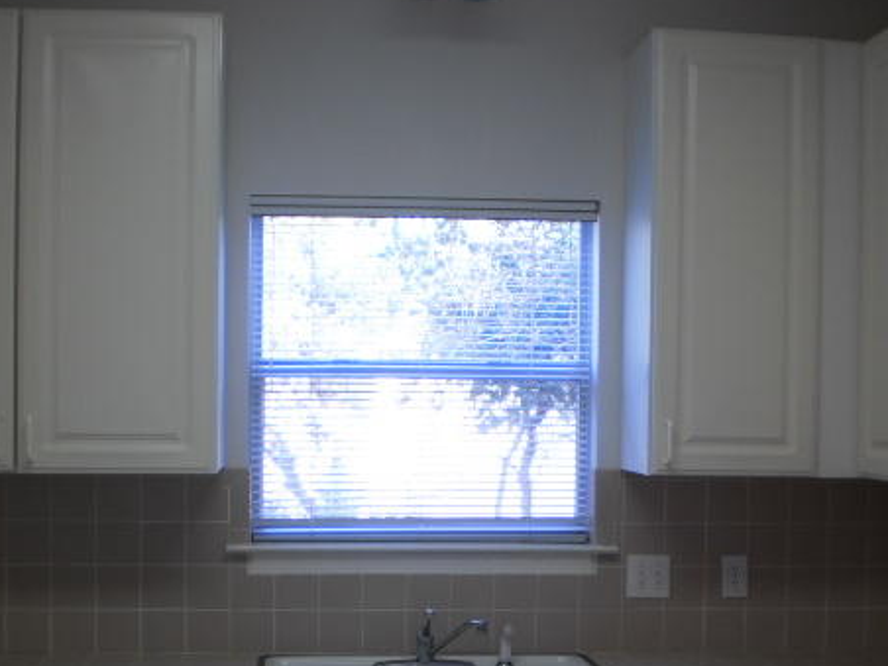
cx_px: 448
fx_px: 1308
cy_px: 442
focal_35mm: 51
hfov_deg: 37.5
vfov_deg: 28.4
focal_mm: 6.3
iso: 100
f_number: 3.1
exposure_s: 1/30
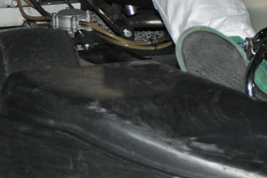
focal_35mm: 182
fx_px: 1350
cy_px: -61
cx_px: 263
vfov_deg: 7.5
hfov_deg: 11.2
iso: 800
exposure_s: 1/60
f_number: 4.2
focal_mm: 30
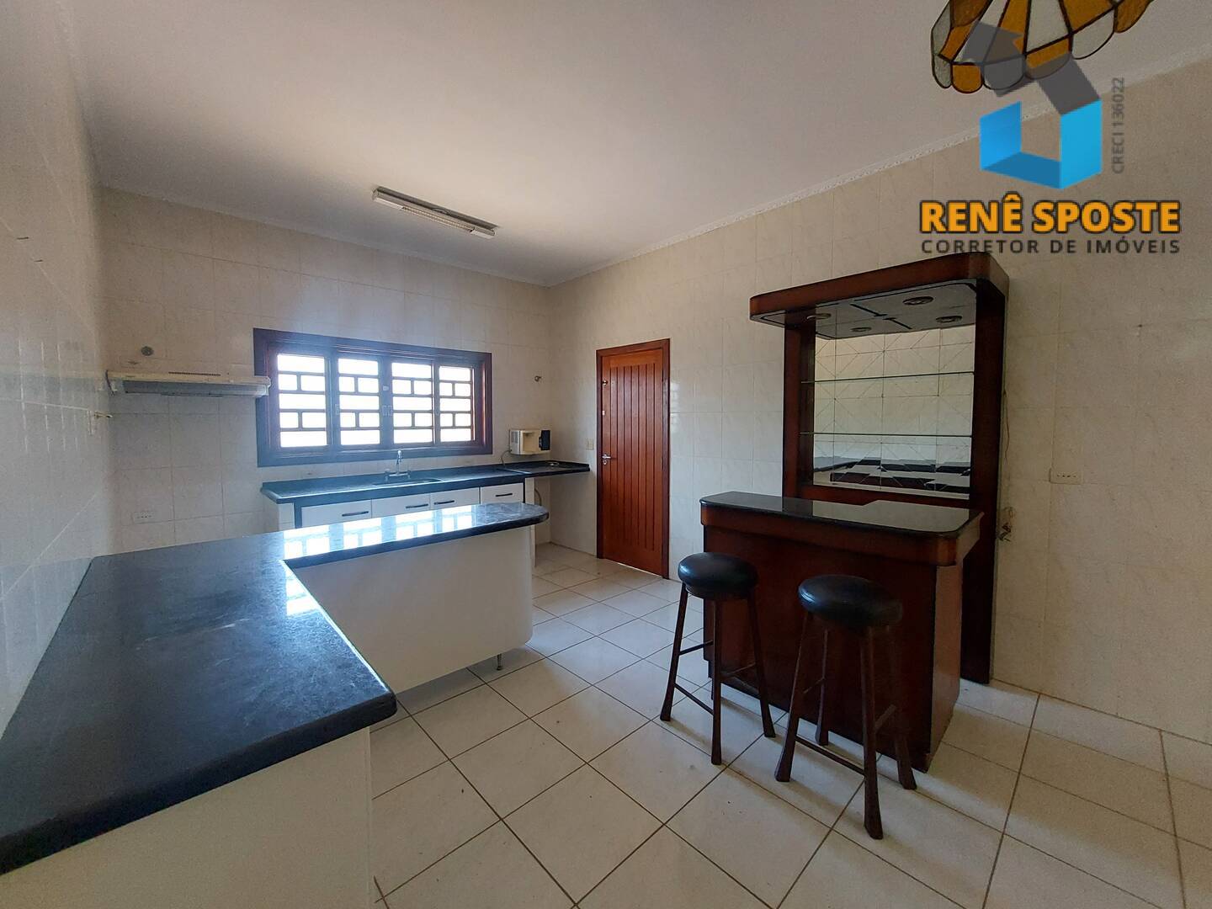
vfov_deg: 89.9
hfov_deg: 106.2
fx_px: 455
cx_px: 606
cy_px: 454
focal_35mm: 13
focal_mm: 1.74
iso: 400
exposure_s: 1/50
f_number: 2.2
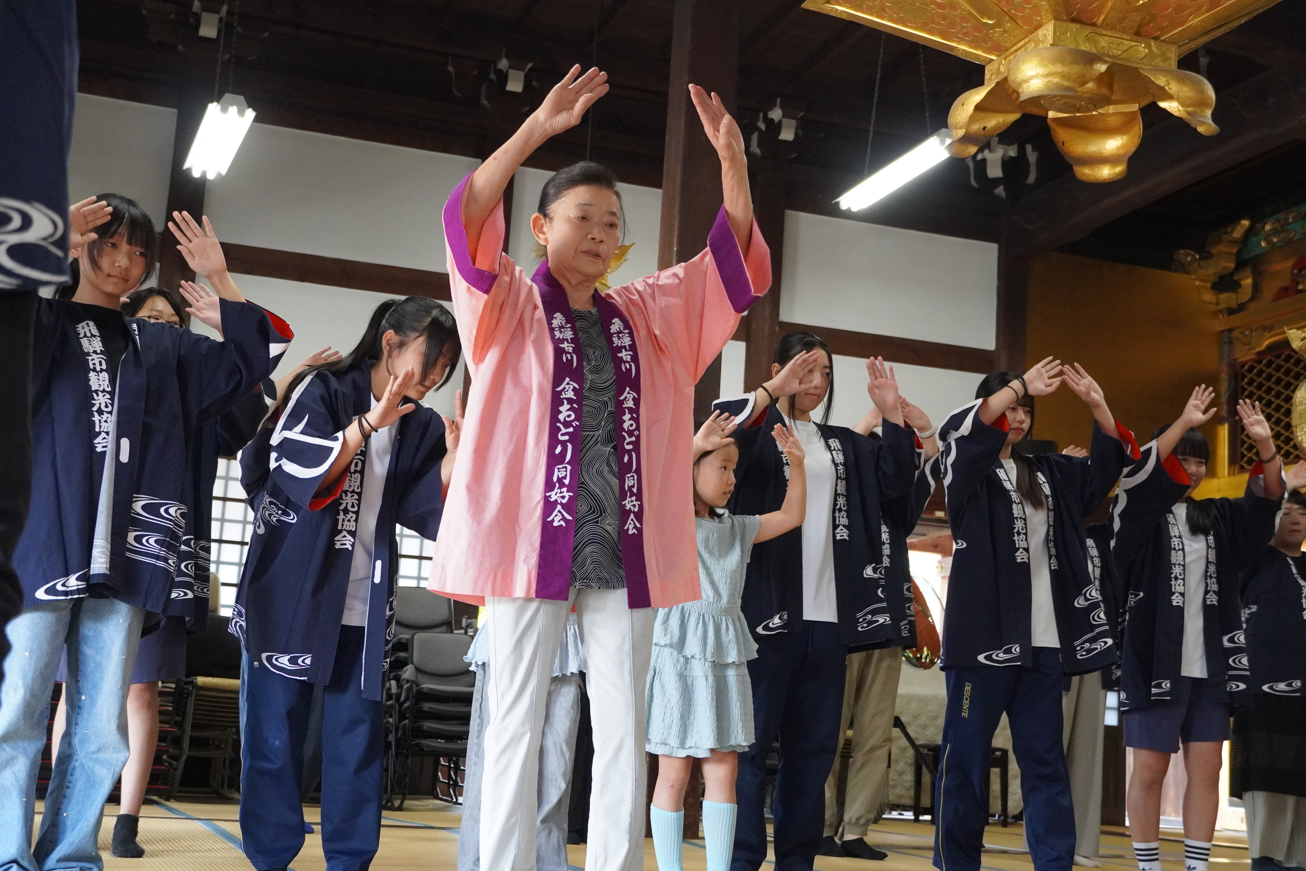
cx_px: 652
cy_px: 433
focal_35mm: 49
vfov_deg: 27.5
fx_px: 1778
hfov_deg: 40.3
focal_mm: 32
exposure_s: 1/160
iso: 4000
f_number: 4.5
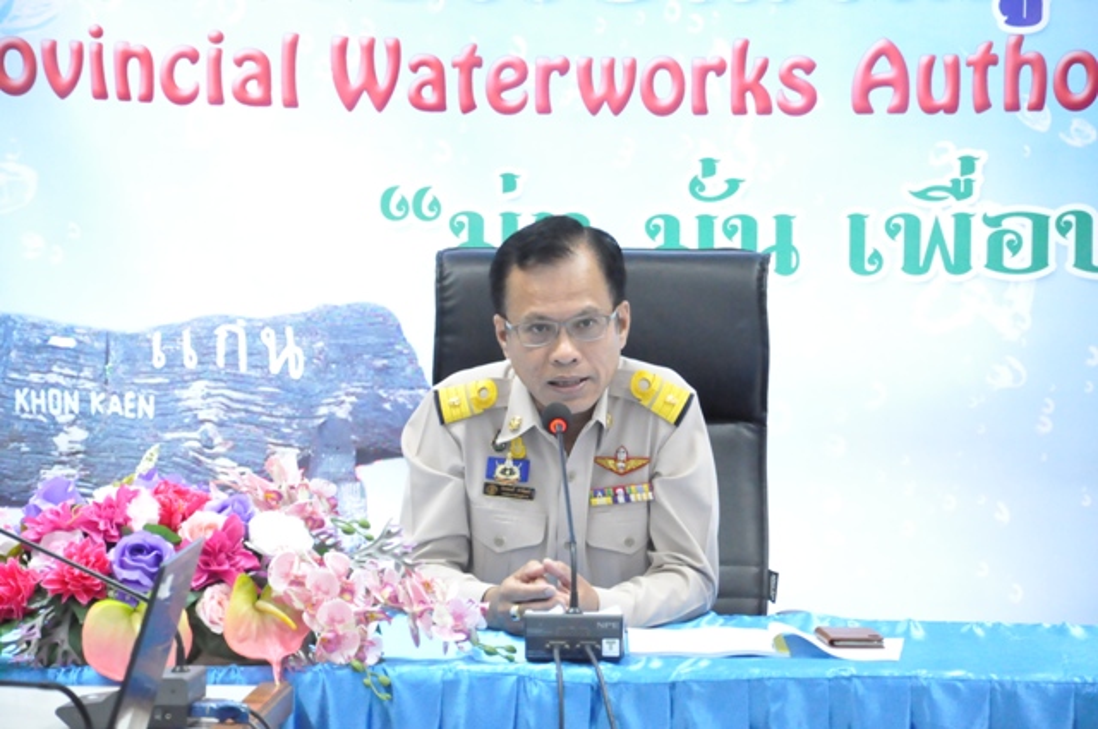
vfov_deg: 8.7
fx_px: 4798
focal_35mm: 158
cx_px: 549
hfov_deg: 13.1
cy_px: 364
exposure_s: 1/80
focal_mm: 105
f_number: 9
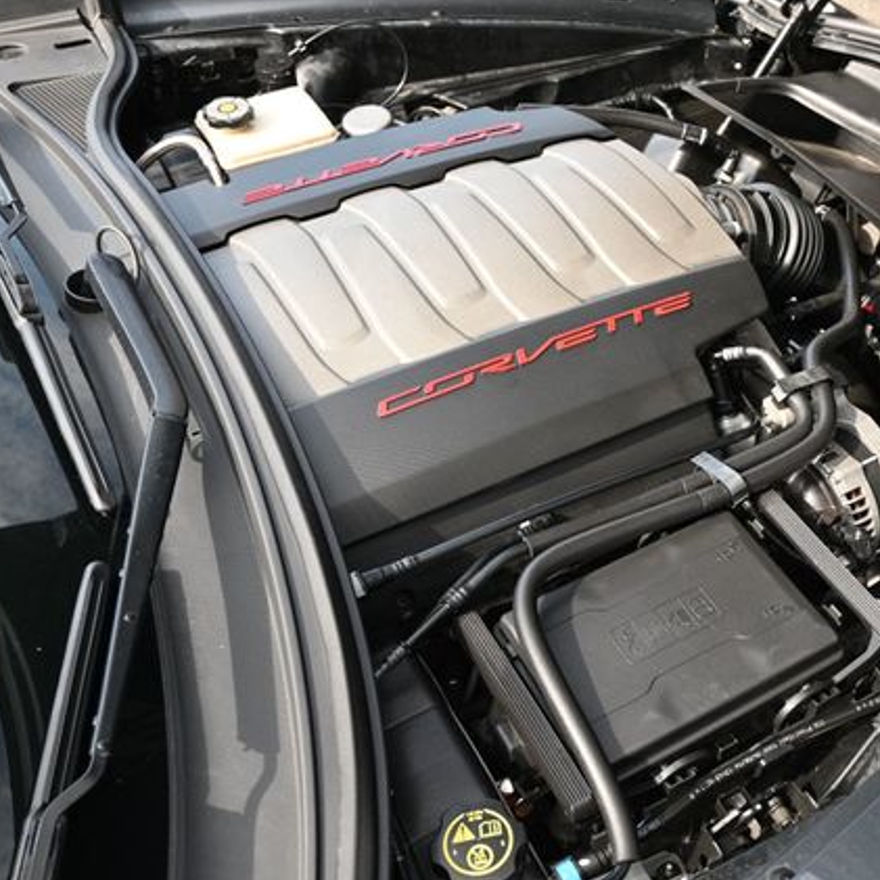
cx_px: 615
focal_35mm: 41
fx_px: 1169
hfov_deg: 40.5
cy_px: 441
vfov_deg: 41.3
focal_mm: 21
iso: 280
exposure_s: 1/250
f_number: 4
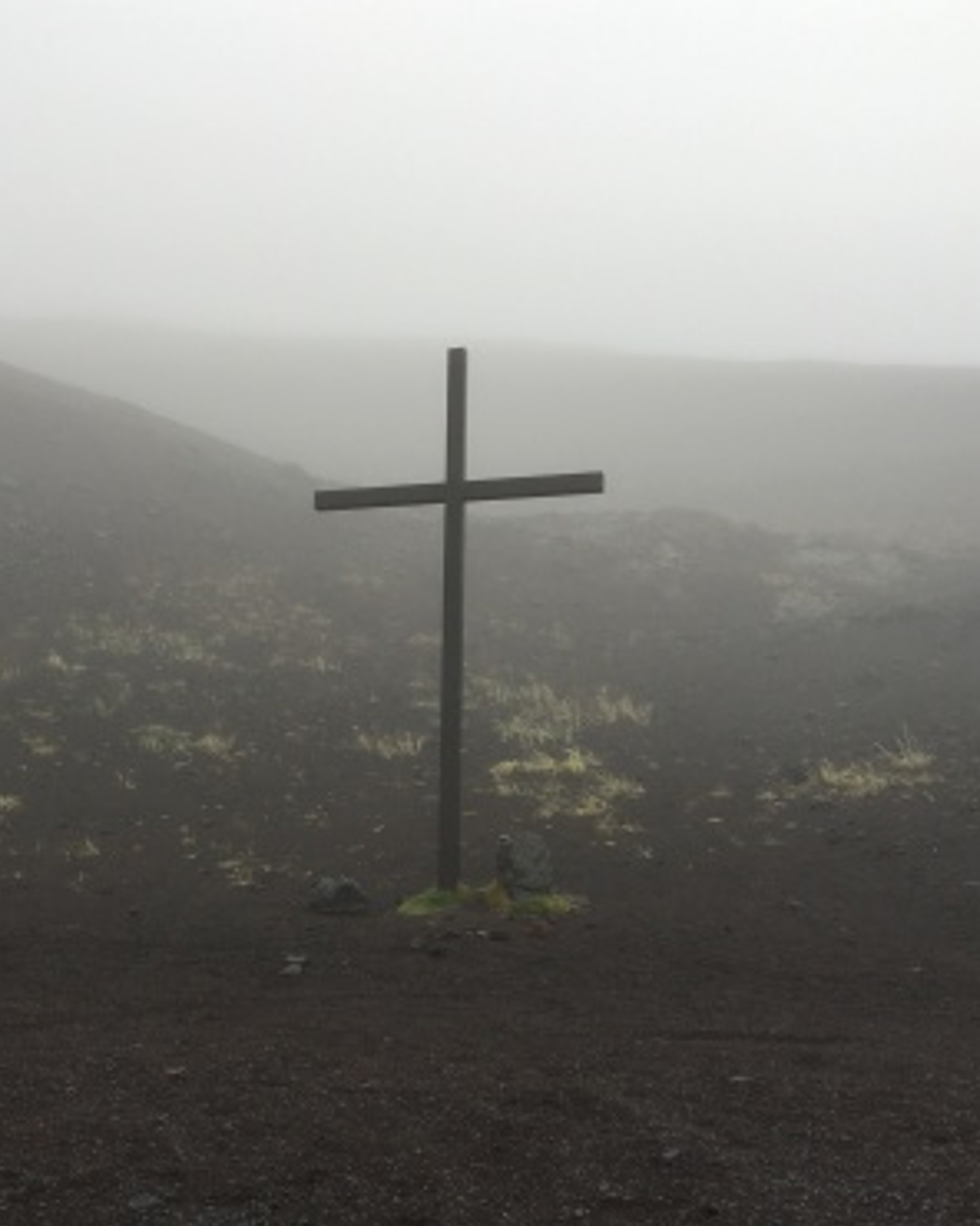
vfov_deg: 43.7
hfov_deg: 35.6
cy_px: 717
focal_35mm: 42
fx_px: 1523
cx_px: 404
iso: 25
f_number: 2.2
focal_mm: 4.15
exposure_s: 1/183
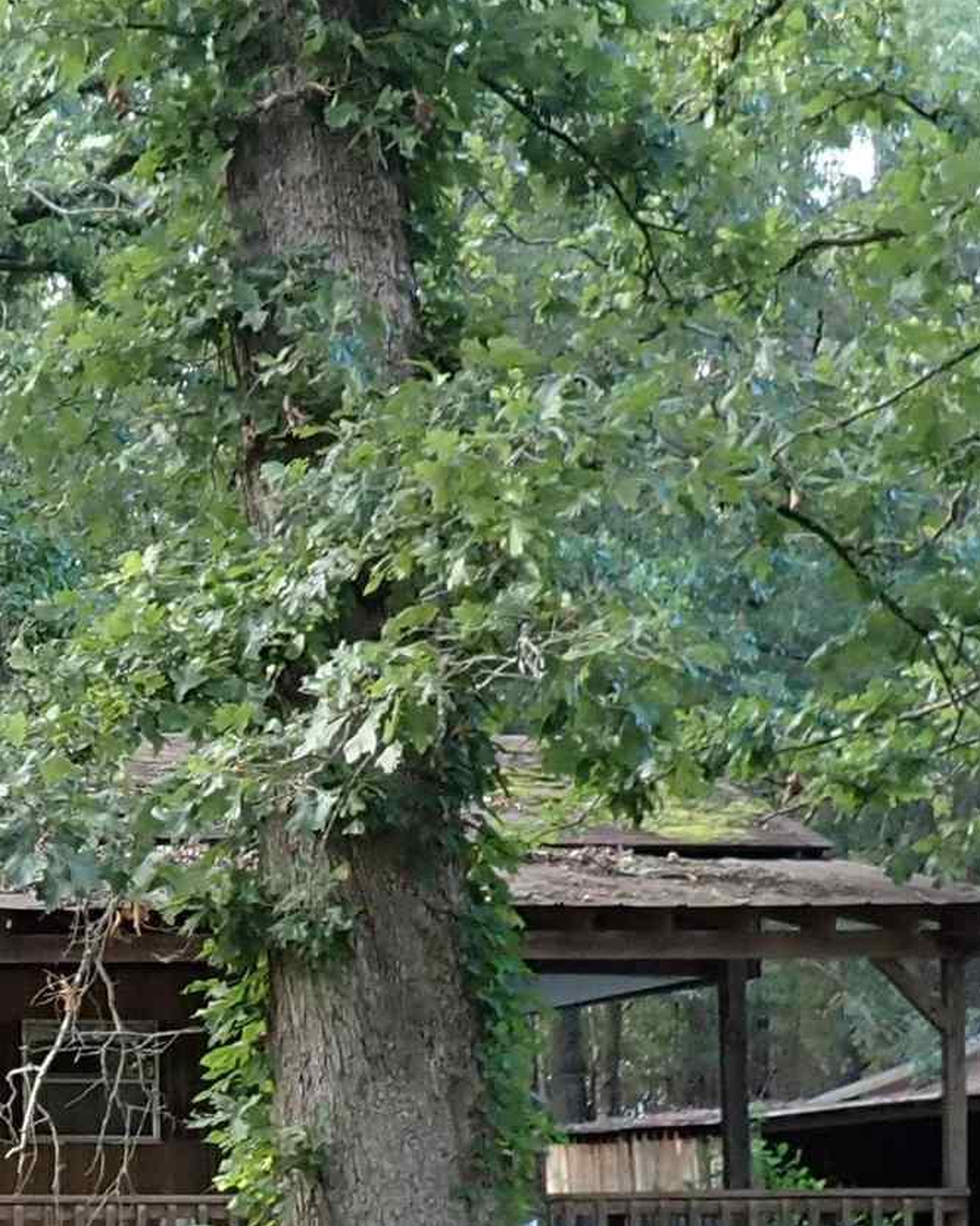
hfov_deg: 15.9
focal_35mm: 90
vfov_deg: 21.1
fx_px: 3264
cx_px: -400
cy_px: 890
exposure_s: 1/125
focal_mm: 4.5
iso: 200
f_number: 2
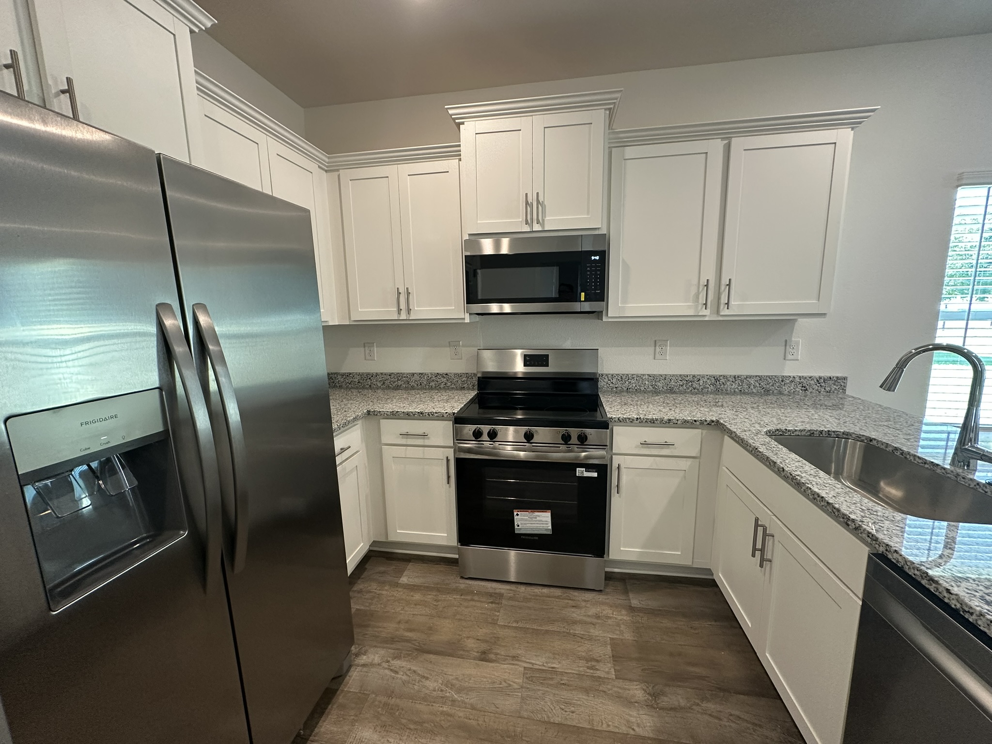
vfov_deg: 85.7
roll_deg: +0.7
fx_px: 401
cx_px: 496
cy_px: 372
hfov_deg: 102.1
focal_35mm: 14
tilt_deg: -8.7
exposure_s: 1/60
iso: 200
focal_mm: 2.22
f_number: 2.2
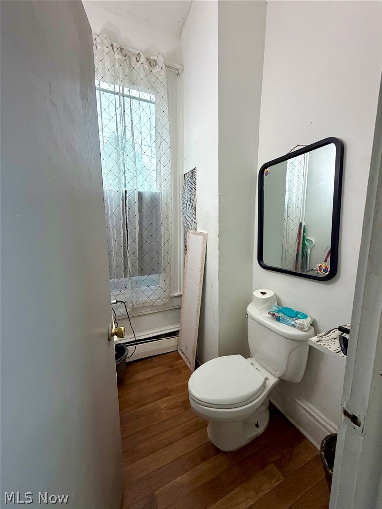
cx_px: 191
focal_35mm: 14
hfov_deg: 85.7
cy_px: 254
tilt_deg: -8.2
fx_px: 206
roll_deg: -0.6
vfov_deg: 102.1
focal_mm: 2.22
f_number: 2.2
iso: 320
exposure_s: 1/120
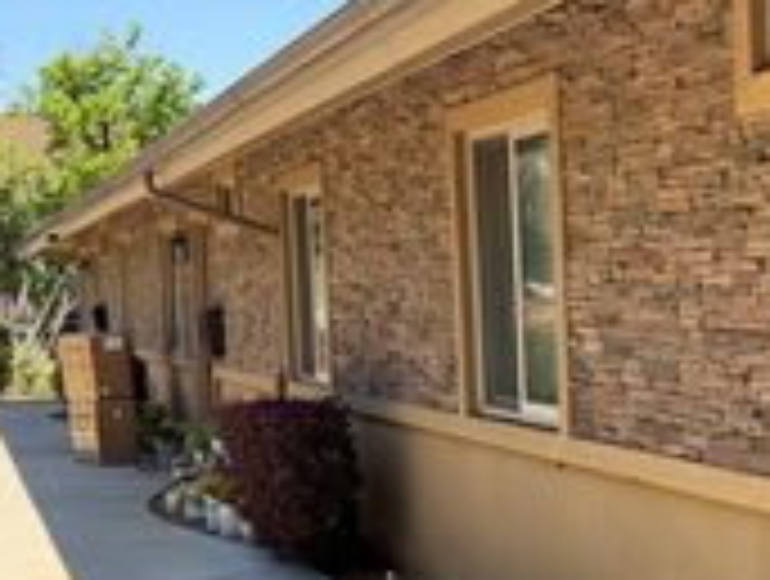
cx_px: 865
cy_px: 407
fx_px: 1560
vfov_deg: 21.0
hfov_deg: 25.5
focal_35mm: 70
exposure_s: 1/1855
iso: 100
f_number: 1.78
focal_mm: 6.76
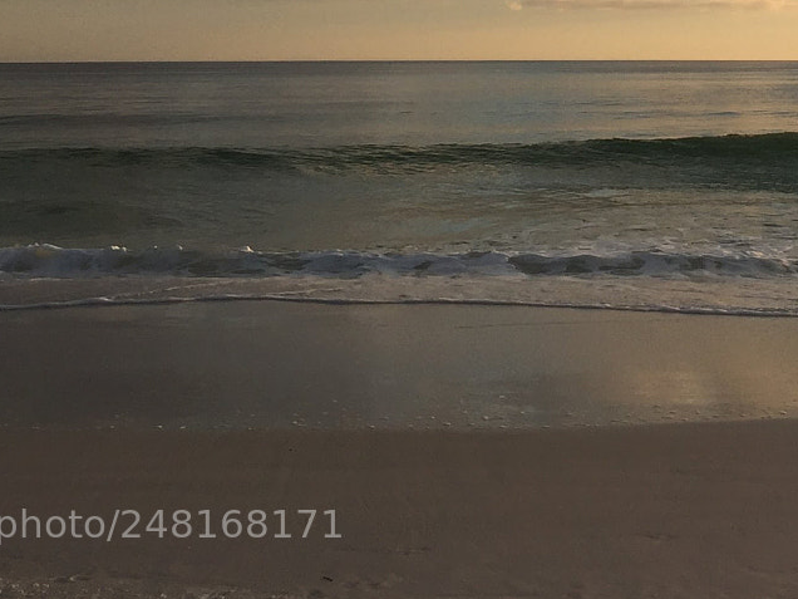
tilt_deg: +5.6
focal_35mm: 73
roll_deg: +0.7
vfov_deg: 19.0
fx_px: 1683
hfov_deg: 26.0
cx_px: 690
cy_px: -131
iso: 32
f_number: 2.2
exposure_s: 1/964
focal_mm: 4.15
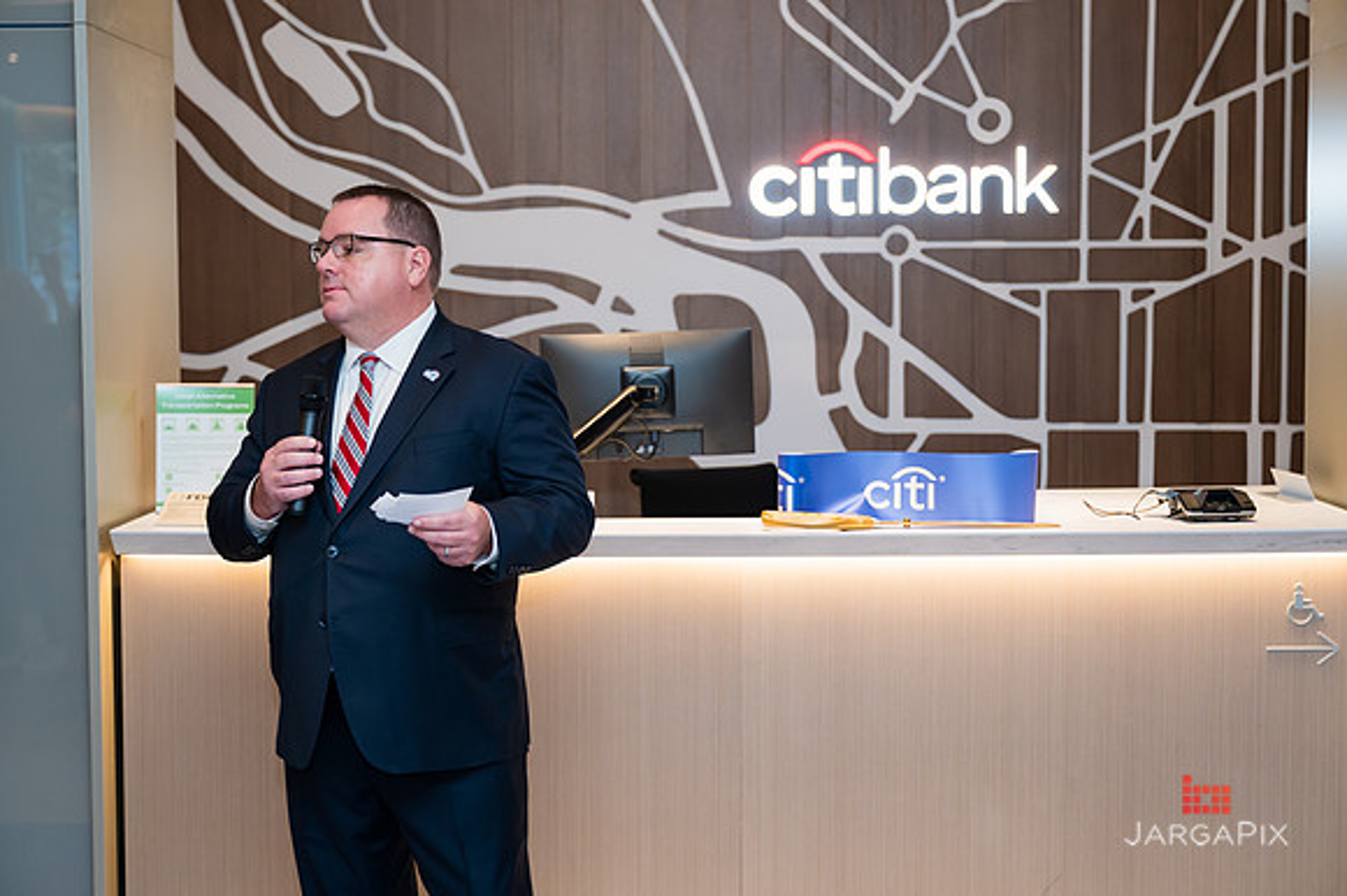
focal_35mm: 58
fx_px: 2181
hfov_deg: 34.3
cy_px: 435
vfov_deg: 23.2
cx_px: 673
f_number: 3.2
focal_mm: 55
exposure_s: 1/160
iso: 400
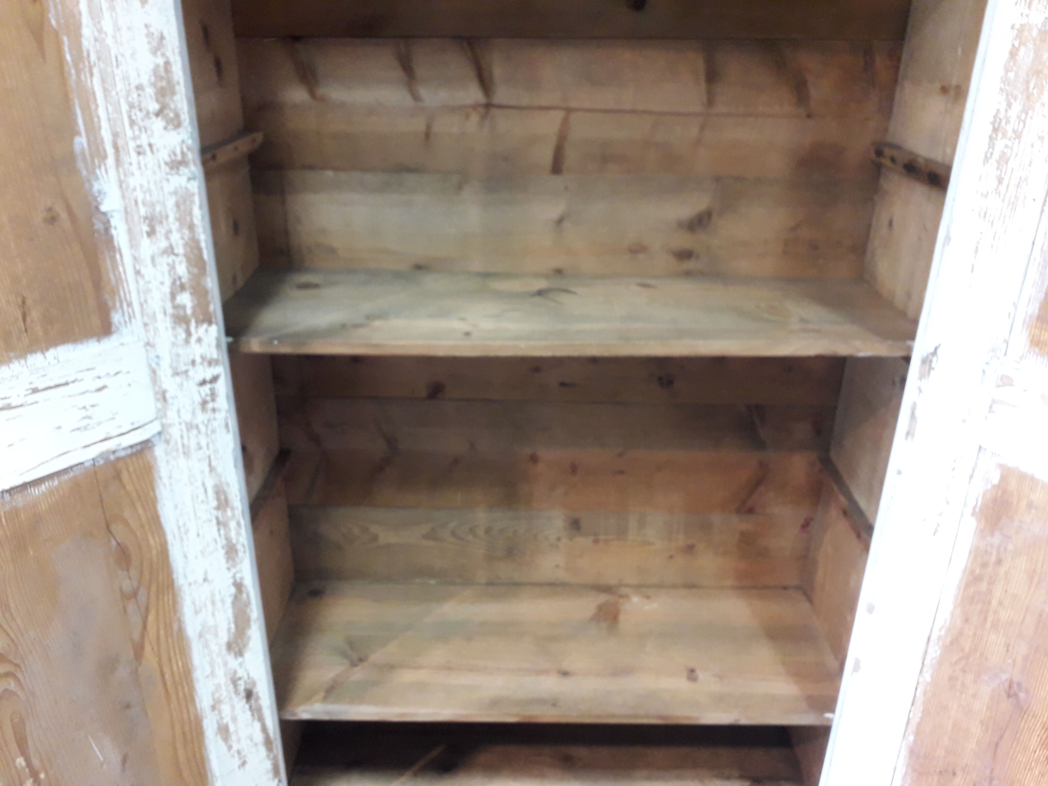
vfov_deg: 51.4
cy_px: 393
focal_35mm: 27
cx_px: 524
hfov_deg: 65.3
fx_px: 817
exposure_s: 1/33
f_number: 1.9
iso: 160
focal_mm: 3.6
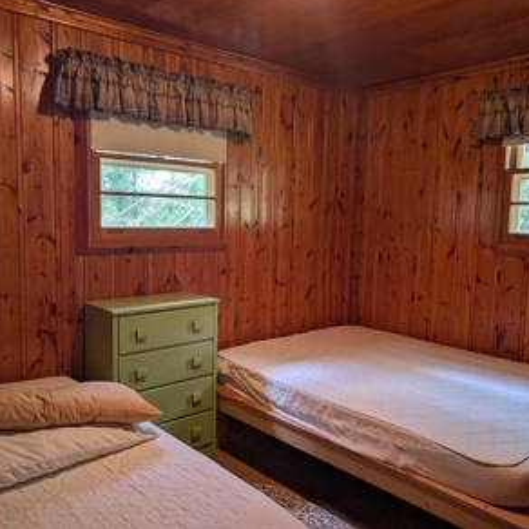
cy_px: 259
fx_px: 501
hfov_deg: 55.5
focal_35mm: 29
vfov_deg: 55.6
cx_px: 288
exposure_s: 1/120
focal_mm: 6.9
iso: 115
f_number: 1.68
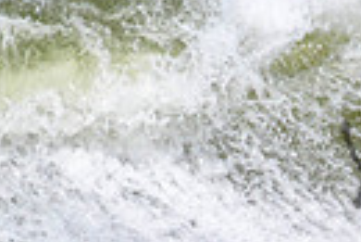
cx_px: 628
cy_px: 140
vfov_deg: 0.4
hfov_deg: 0.6
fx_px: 35919
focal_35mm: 3578
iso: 640
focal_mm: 800
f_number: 11
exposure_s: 1/2000
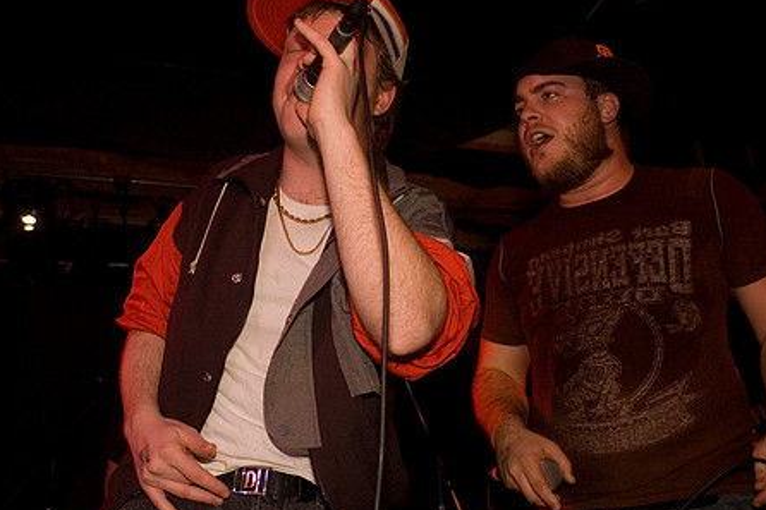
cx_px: 350
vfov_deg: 34.1
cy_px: 288
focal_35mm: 39
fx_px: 829
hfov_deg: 49.5
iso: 800
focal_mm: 20
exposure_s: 1/60
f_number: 3.2
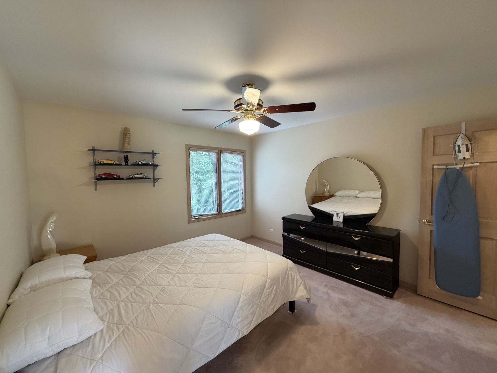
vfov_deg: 85.7
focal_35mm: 14
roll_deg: -0.1
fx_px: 201
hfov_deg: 102.1
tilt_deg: -3.9
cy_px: 186
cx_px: 248
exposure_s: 1/60
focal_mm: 2.22
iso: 320
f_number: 2.2
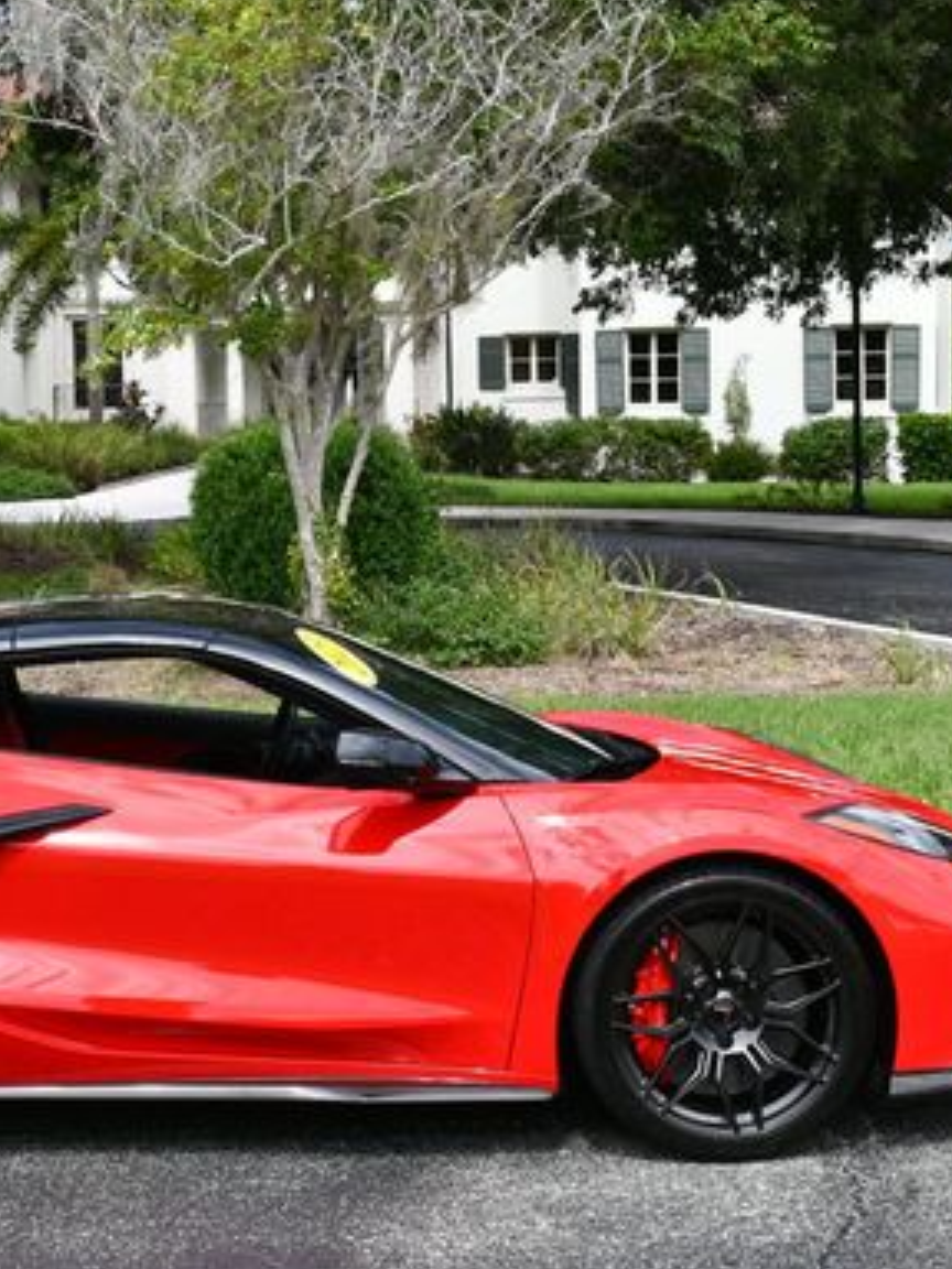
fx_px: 2824
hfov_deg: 18.9
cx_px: 155
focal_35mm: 77
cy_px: 585
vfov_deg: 25.3
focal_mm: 24
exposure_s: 1/250
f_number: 8
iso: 160
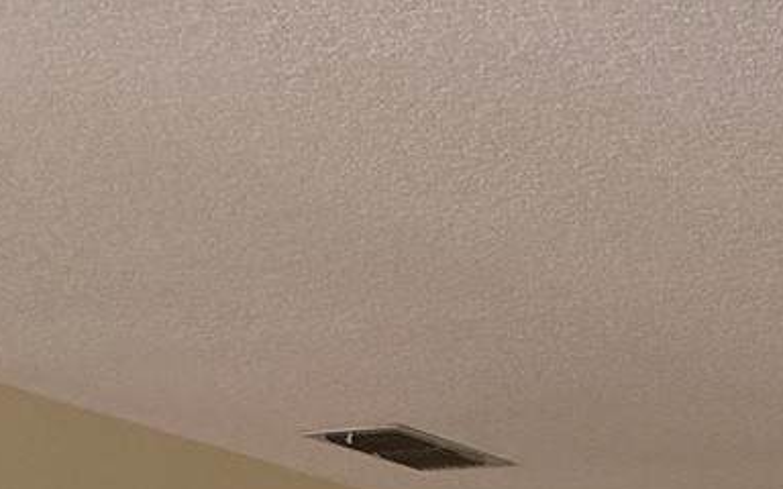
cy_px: 1218
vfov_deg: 10.4
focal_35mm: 106
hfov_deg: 15.5
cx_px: 1584
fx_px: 2262
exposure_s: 1/121
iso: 100
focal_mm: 6.86
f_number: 1.78
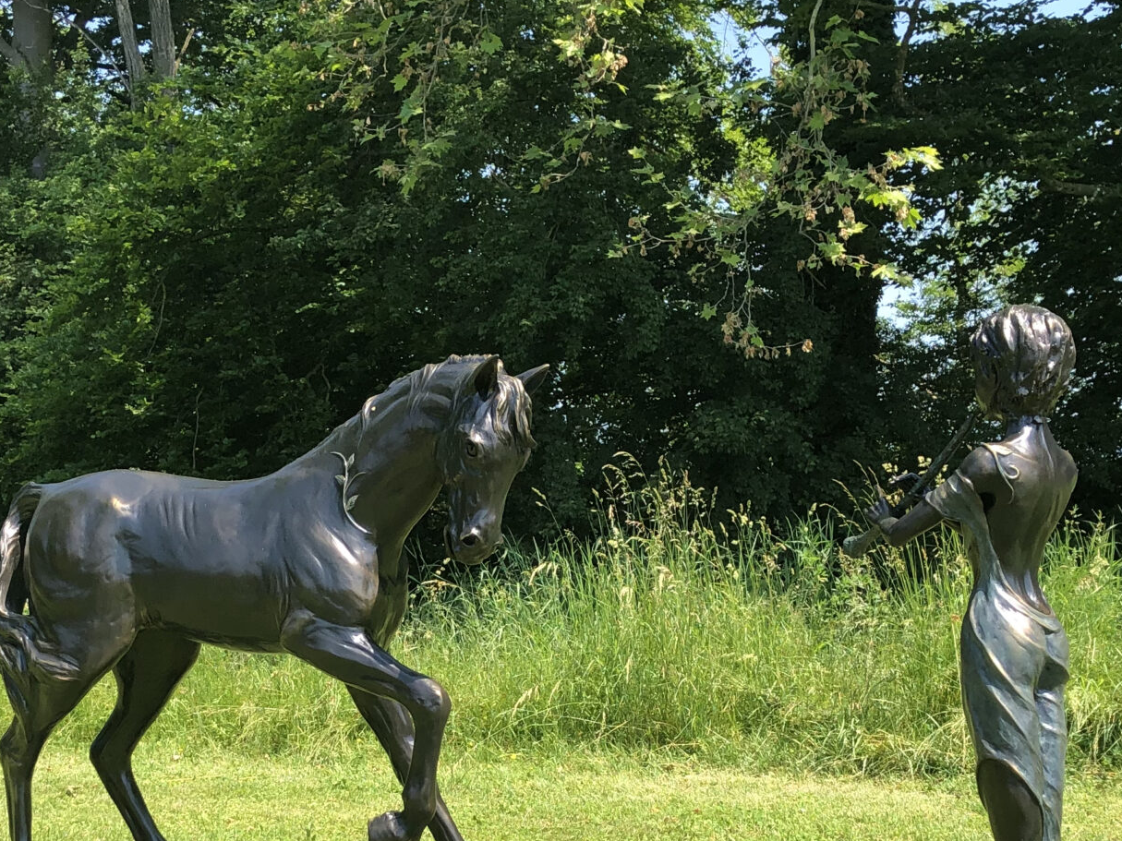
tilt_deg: -7.9
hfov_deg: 32.6
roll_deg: -0.7
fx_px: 1912
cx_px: 462
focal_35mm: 59
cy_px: 681
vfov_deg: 24.4
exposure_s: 1/639
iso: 20
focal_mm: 3.99
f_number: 1.8
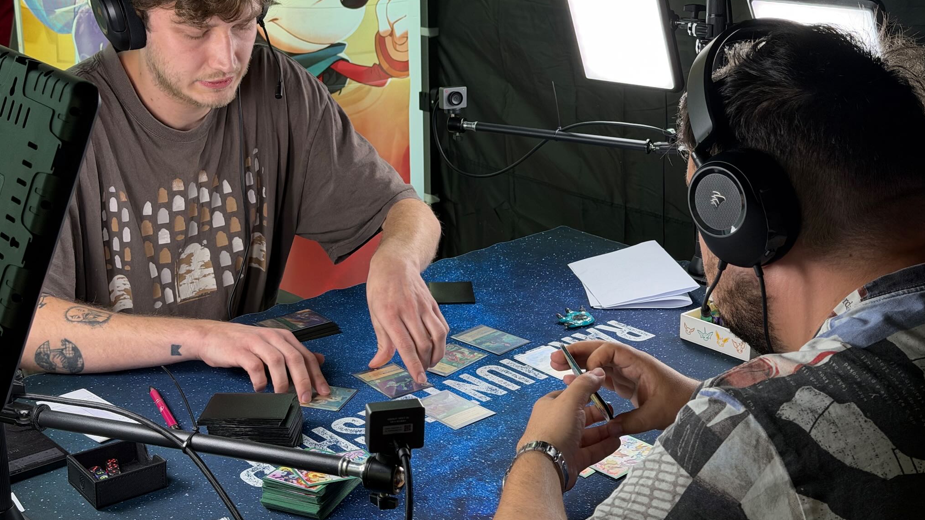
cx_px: 460
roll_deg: +0.5
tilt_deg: -15.3
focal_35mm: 53
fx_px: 1300
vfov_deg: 22.6
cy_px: 180
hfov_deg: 39.2
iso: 100
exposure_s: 1/113
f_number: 1.78
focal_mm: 6.76
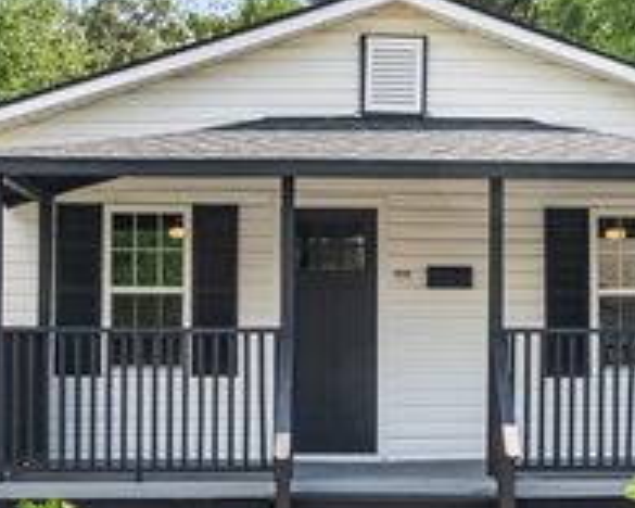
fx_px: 1447
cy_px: 261
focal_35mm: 77
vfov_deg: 19.9
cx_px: 410
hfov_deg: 24.7
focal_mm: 32
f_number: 20
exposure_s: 1/10
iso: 400
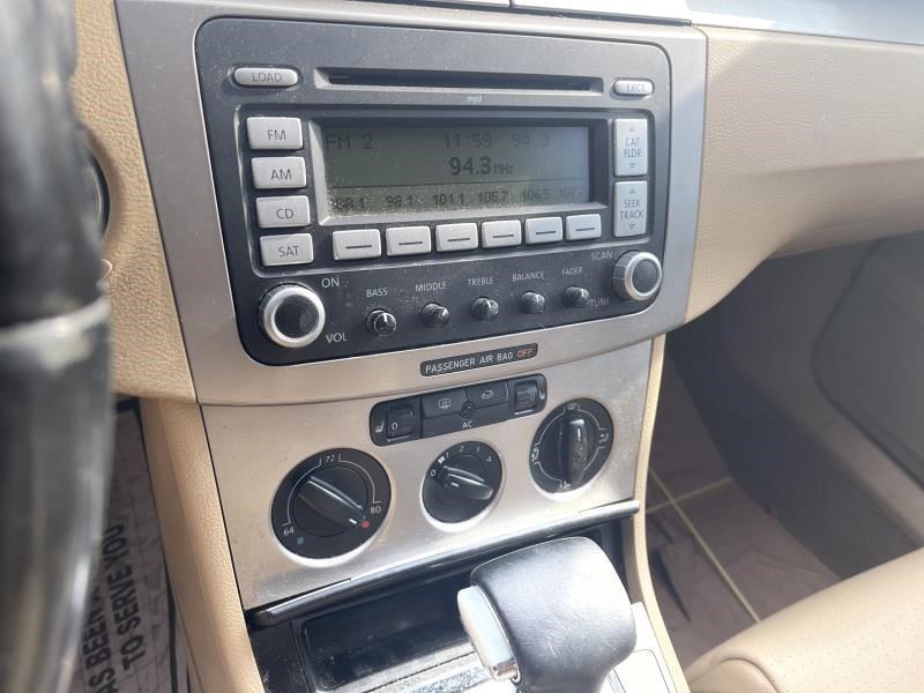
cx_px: 462
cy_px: 346
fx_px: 694
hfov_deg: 67.3
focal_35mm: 26
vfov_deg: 53.1
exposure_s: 1/164
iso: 32
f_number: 1.6
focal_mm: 5.1
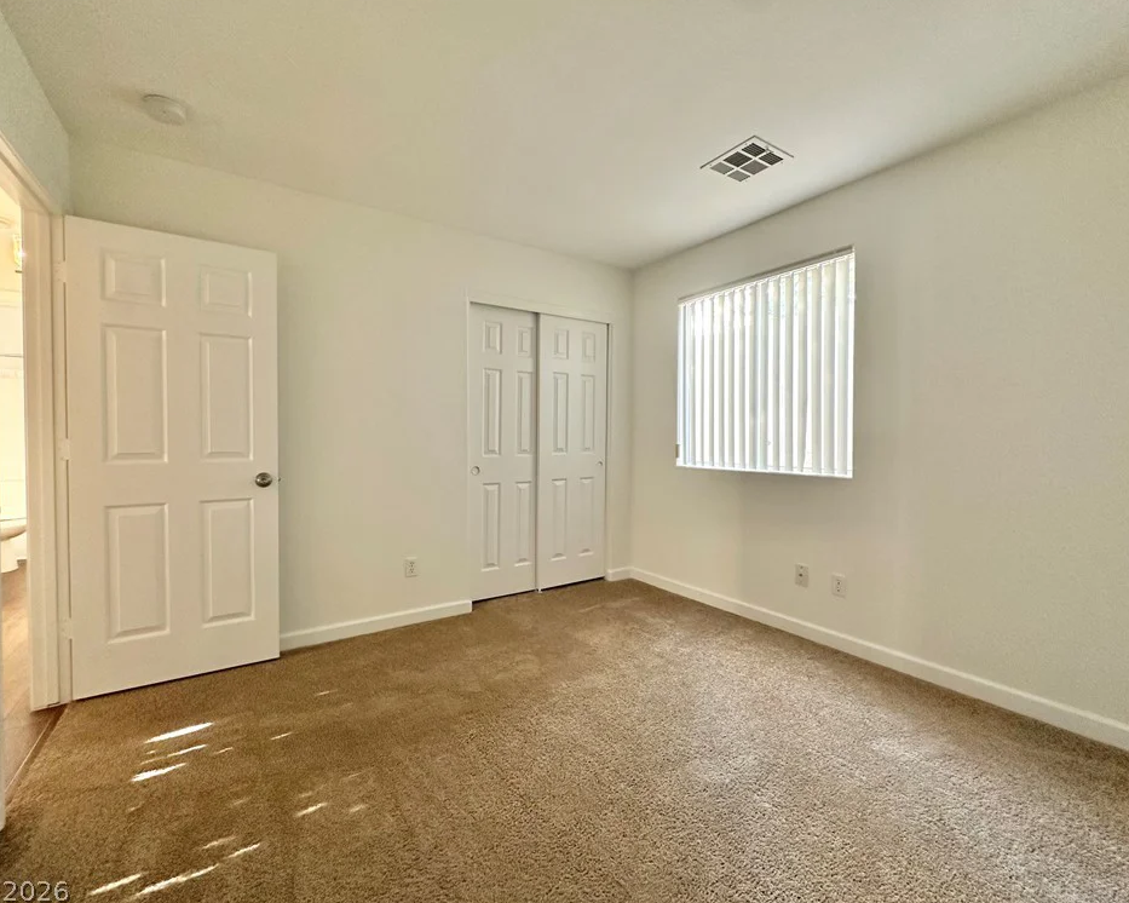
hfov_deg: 96.8
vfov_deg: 84.0
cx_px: 557
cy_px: 447
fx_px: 501
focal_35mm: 15
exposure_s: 1/60
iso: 250
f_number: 2.2
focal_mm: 2.22
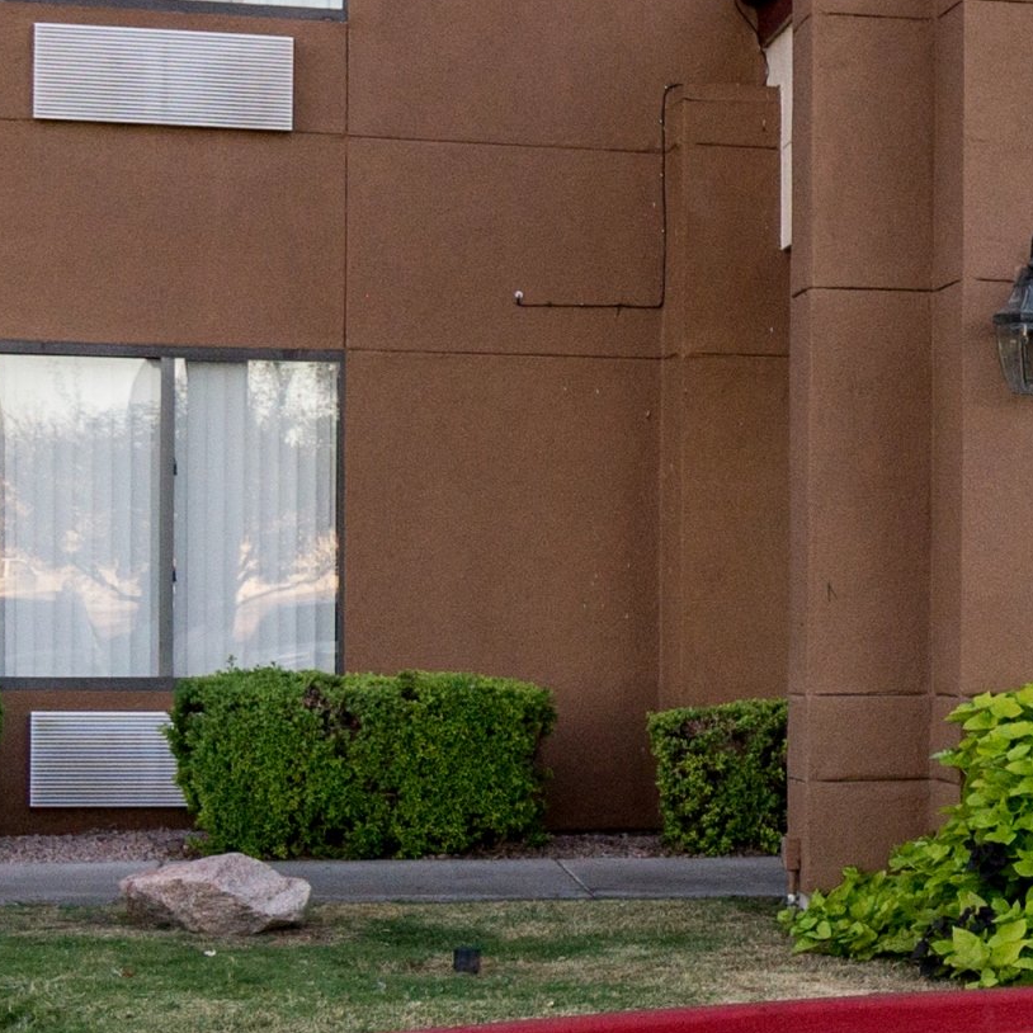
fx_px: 2802
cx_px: 1533
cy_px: 304
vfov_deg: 20.8
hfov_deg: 18.6
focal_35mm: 83
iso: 400
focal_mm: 20
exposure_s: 1/640
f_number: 8
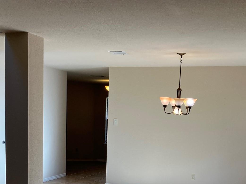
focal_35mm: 55
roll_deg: -2.1
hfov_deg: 34.9
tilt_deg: -6.6
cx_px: 136
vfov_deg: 25.6
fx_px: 391
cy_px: 173
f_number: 1.8
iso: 50
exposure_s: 1/120
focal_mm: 3.99
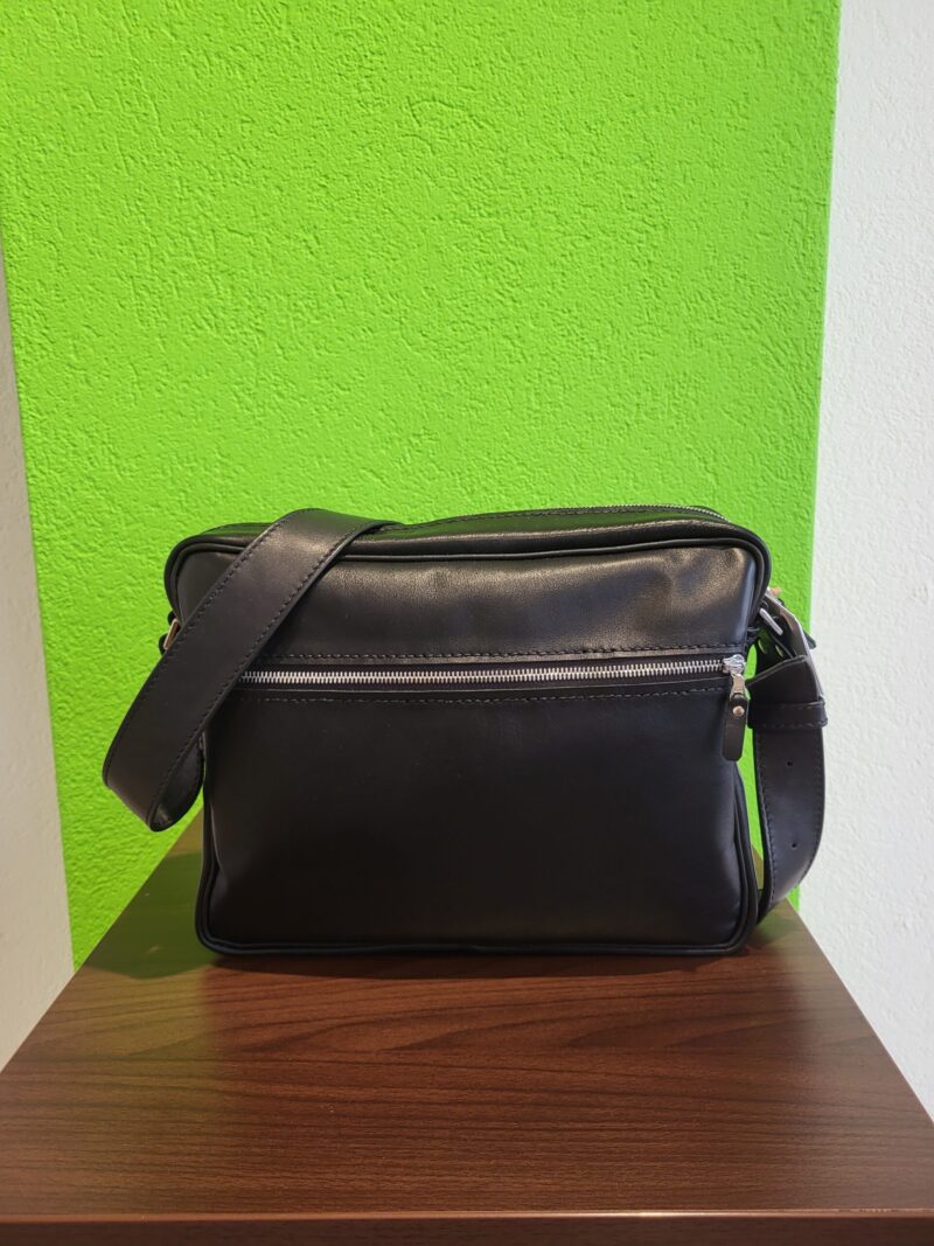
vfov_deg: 67.3
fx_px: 936
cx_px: 467
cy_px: 623
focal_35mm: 26
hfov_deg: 53.1
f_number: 1.8
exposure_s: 1/100
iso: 125
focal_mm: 5.4
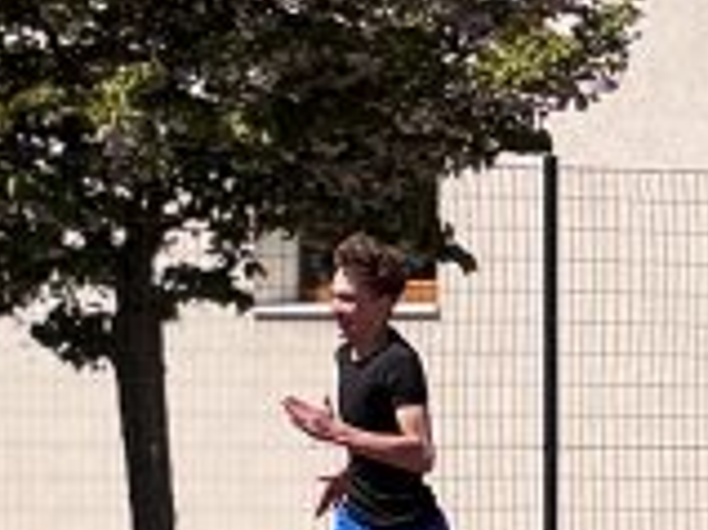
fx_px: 9912
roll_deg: -0.4
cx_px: -218
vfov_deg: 3.1
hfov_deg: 4.1
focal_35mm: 485
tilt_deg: -1.8
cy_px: 563
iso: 25
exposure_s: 1/490
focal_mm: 9
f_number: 2.8
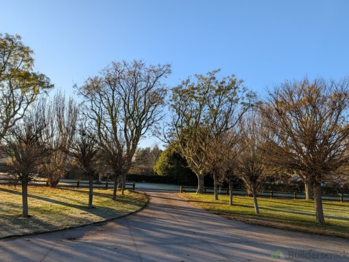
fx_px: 252
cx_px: 176
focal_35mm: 25
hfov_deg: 69.4
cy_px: 131
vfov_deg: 54.9
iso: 26
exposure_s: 1/641
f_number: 1.7
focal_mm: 4.53
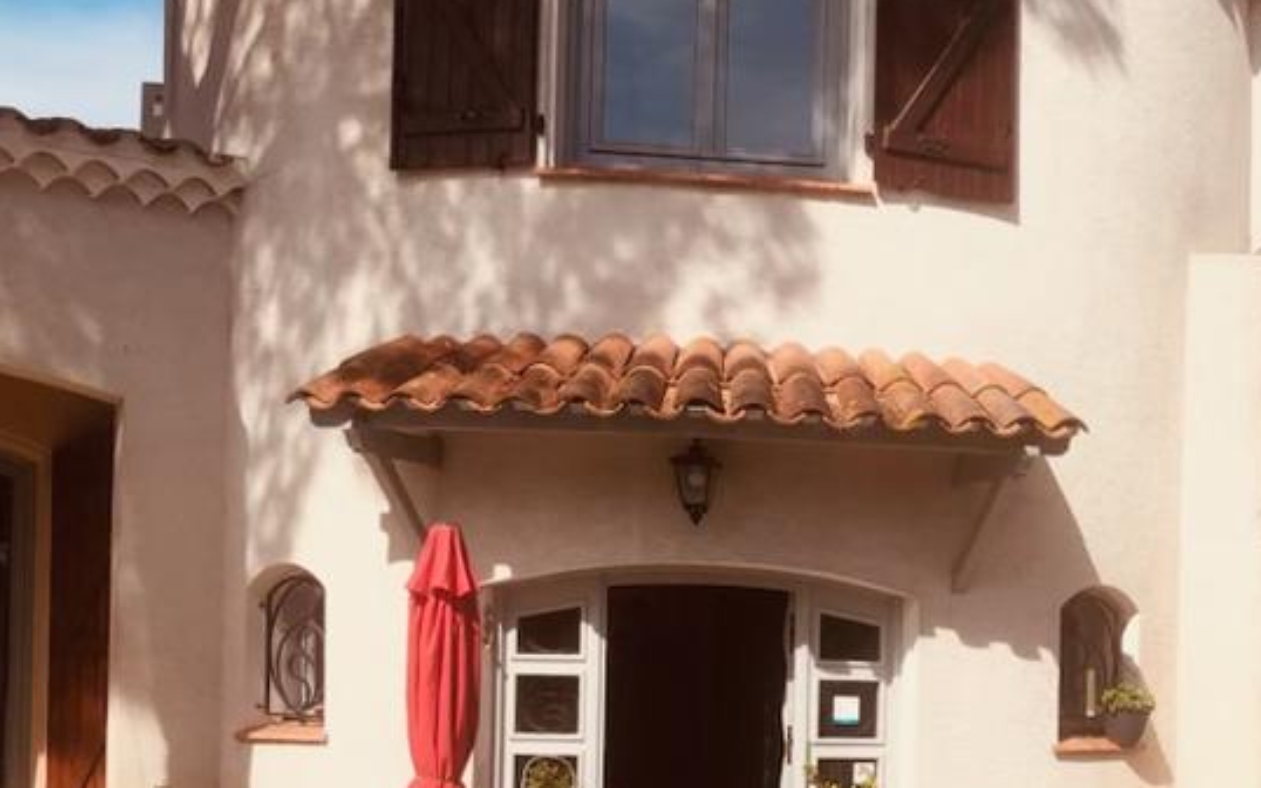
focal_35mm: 53
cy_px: 682
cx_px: 1008
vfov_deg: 23.8
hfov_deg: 36.9
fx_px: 1821
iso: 25
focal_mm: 3.99
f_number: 1.8
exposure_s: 1/3436
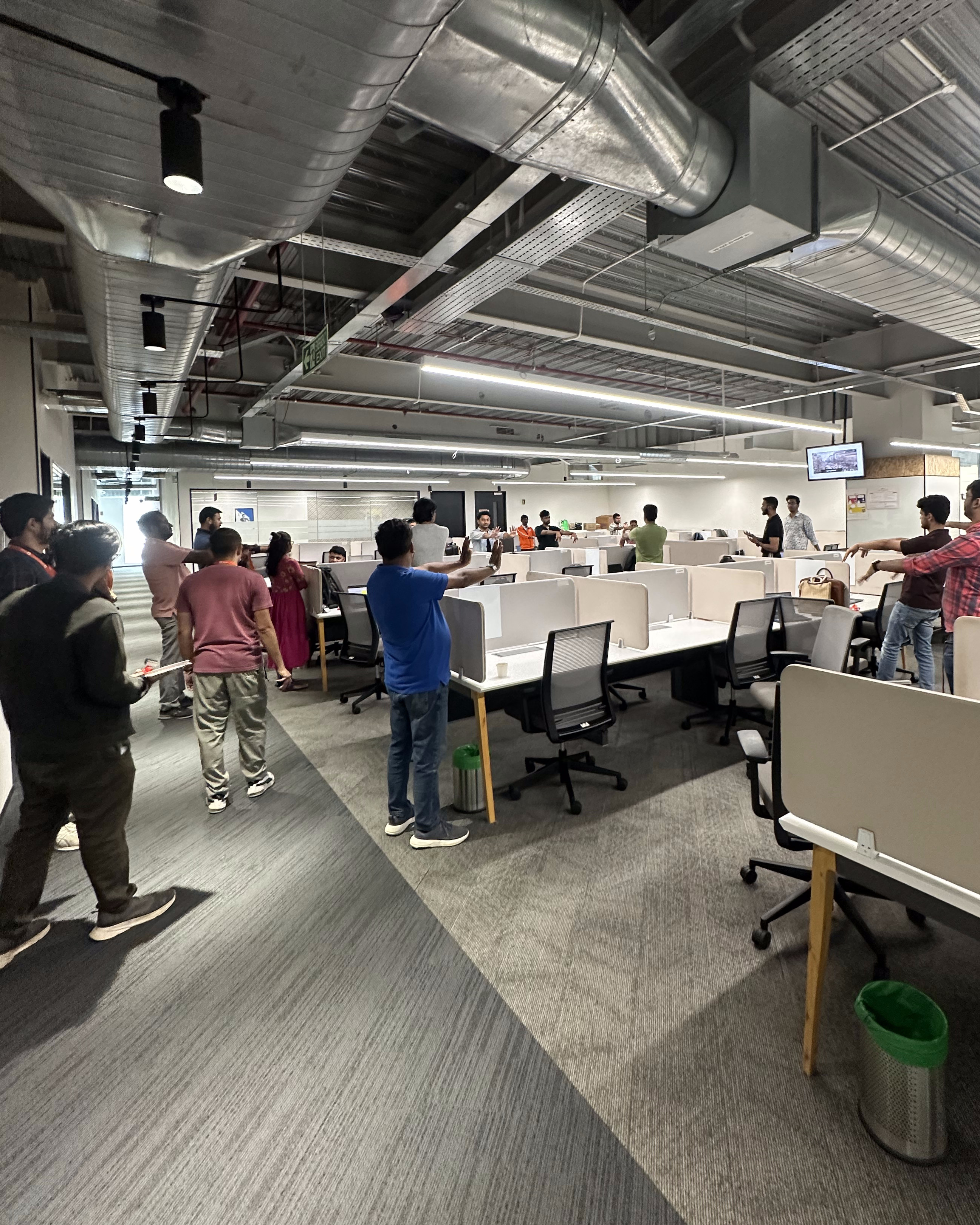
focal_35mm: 17
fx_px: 616
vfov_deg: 89.1
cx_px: 571
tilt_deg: -2.0
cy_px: 532
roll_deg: +0.6
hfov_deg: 76.4
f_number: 2.2
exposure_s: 1/50
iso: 320
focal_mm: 2.22
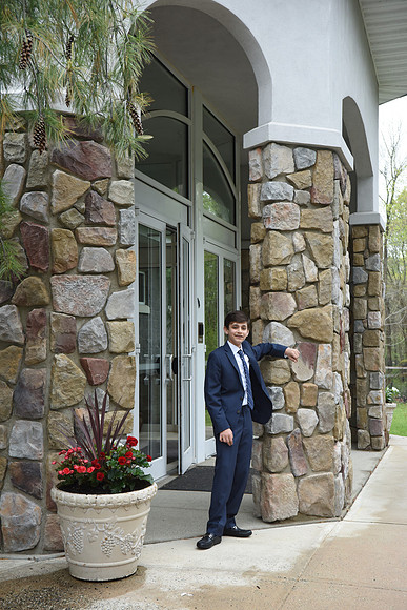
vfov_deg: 36.2
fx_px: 932
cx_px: 204
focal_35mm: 55
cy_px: 305
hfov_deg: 24.6
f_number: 8
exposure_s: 1/125
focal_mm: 55
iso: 1000
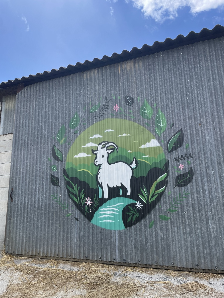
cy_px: 149
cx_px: 112
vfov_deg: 67.3
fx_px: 224
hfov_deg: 53.1
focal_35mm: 26
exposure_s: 1/1667
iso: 32
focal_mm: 4.2
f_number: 1.6
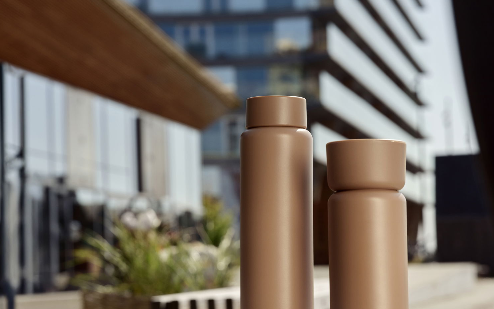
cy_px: 181
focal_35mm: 93
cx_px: 247
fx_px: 1252
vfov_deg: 14.1
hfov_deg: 22.3
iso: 640
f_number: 10
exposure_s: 1/500
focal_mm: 110
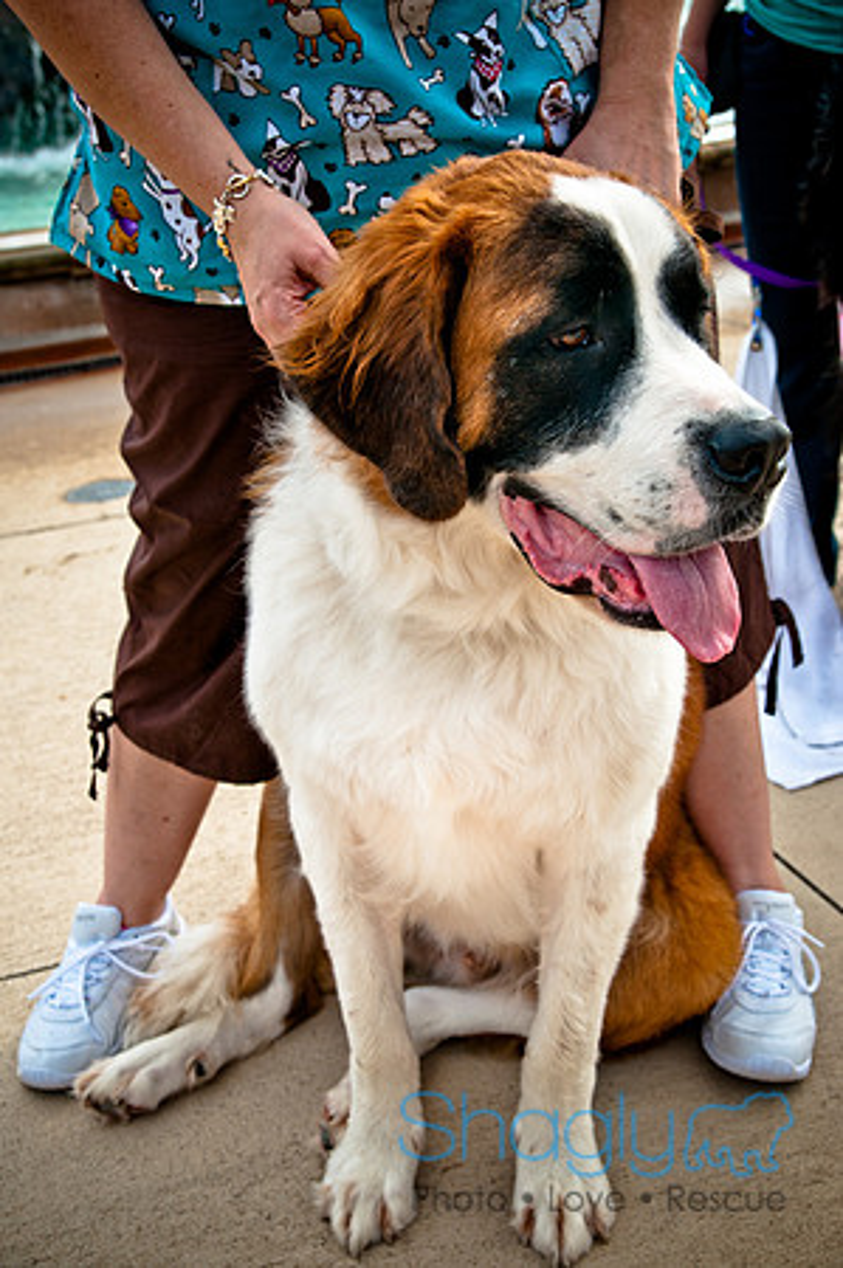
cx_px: 422
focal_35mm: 45
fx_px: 1584
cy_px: 634
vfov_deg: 43.6
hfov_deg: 29.8
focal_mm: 30
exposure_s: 1/250
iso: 200
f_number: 5.6
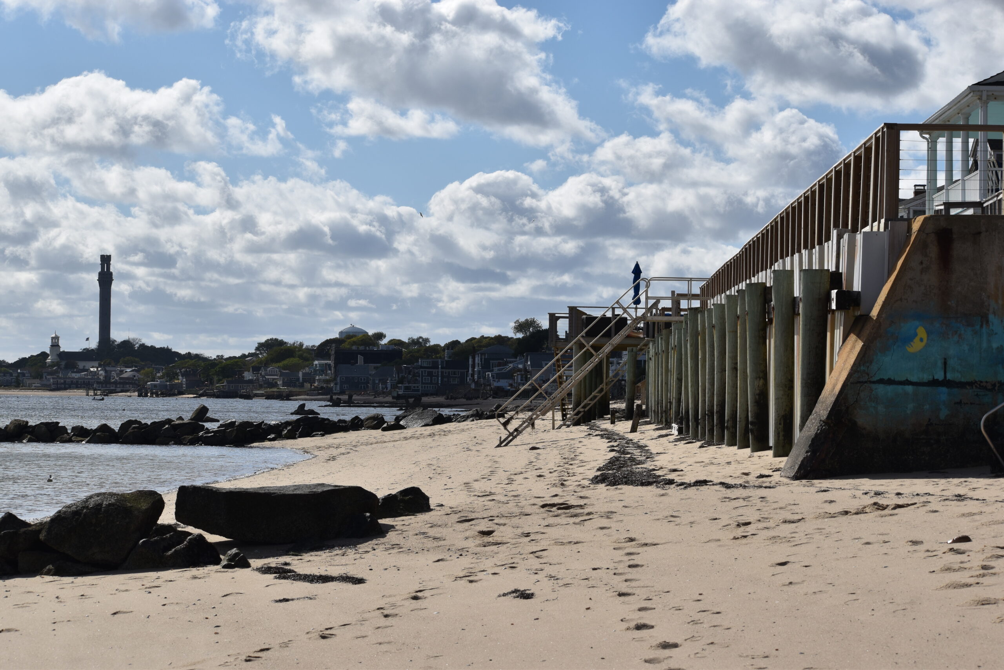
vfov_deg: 13.0
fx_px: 2928
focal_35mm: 105
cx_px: 502
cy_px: 335
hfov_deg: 19.5
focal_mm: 70
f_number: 11
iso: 100
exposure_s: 1/500
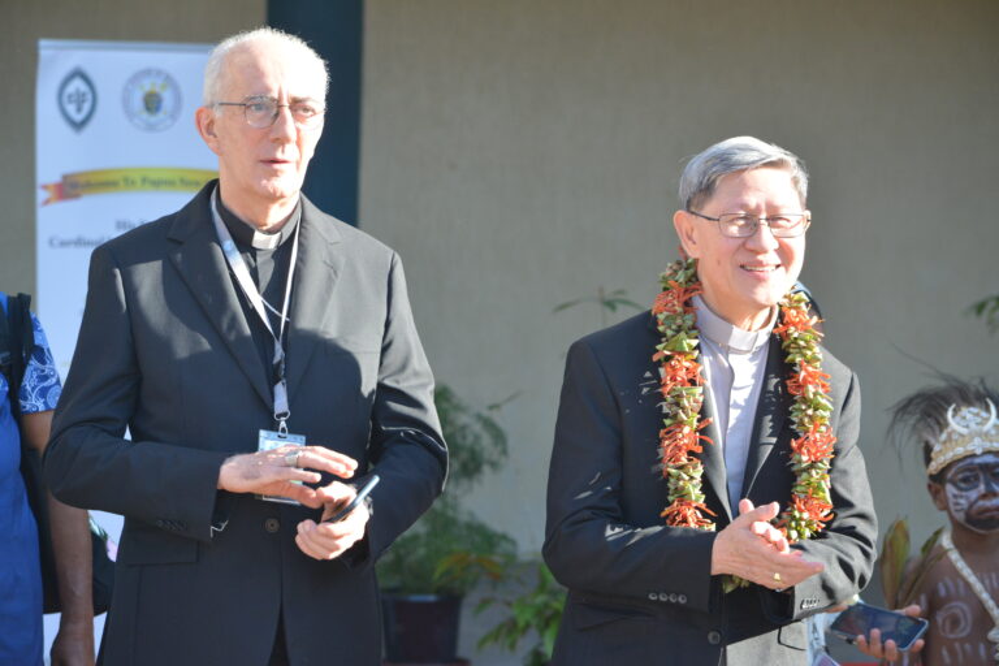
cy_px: 333
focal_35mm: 147
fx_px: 4079
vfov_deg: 9.3
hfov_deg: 14.0
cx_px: 500
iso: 1000
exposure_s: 1/640
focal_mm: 98
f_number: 6.3
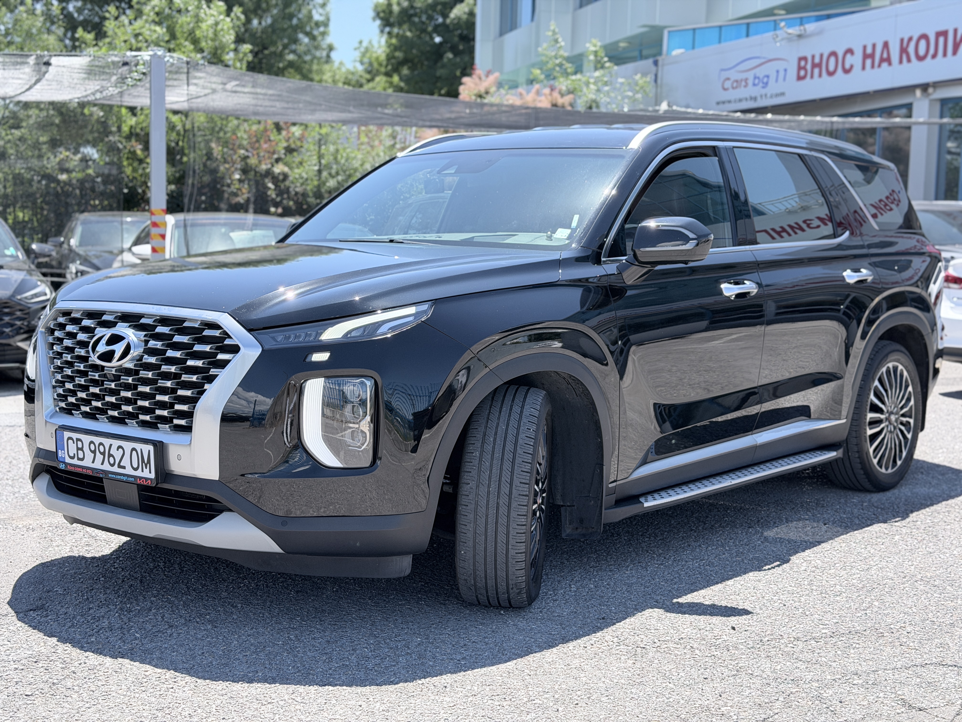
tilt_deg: -4.8
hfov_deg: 39.7
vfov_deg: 30.3
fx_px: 1334
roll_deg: -1.2
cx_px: 481
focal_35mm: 48
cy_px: 361
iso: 80
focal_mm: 6.76
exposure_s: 1/1575
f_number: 1.78
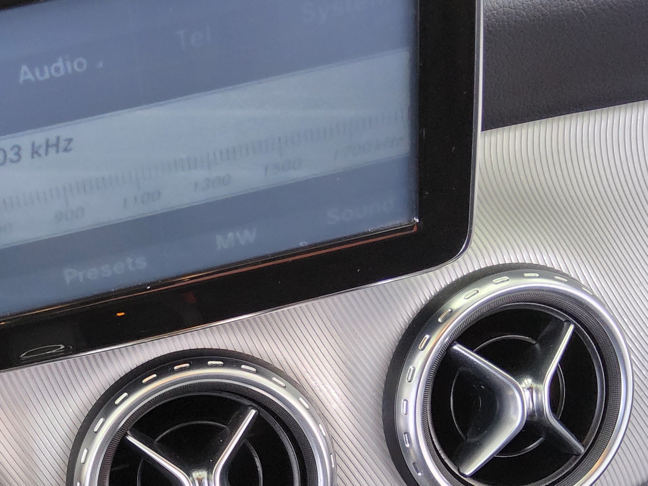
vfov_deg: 24.2
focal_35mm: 59
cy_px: 420
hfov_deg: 31.9
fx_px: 1105
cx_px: 143
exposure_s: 1/120
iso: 320
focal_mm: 3.08
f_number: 2
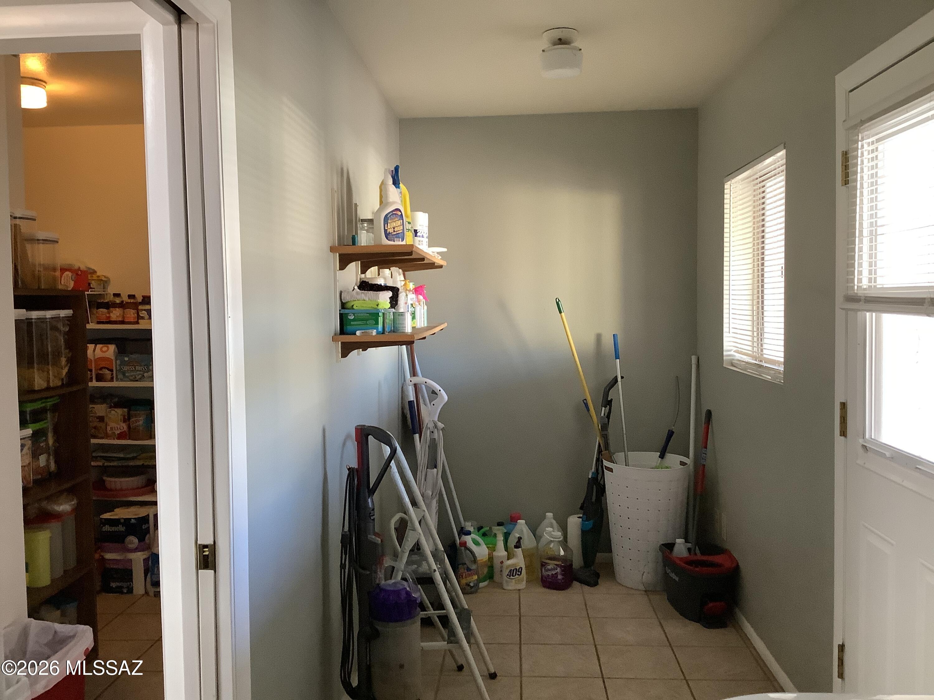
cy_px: 350
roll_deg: +1.1
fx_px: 836
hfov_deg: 58.4
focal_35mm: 31
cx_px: 467
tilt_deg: -4.4
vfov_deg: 45.4
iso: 320
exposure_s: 1/60
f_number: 2.4
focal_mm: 3.3
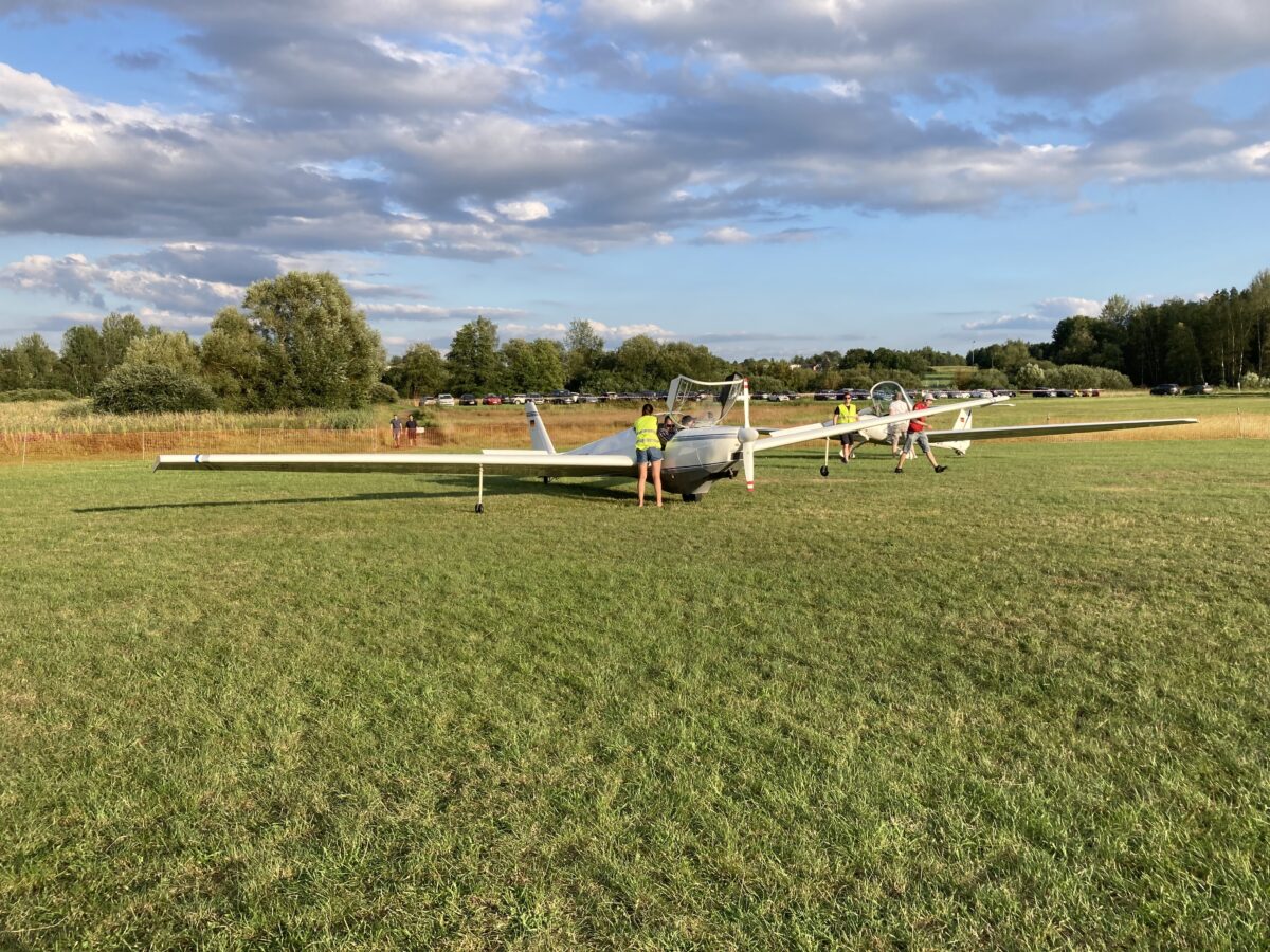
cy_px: 476
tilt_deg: -7.4
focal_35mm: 28
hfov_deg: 63.4
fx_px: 1027
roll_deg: +0.7
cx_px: 635
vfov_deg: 49.7
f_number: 1.8
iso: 20
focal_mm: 3.99
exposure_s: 1/1021
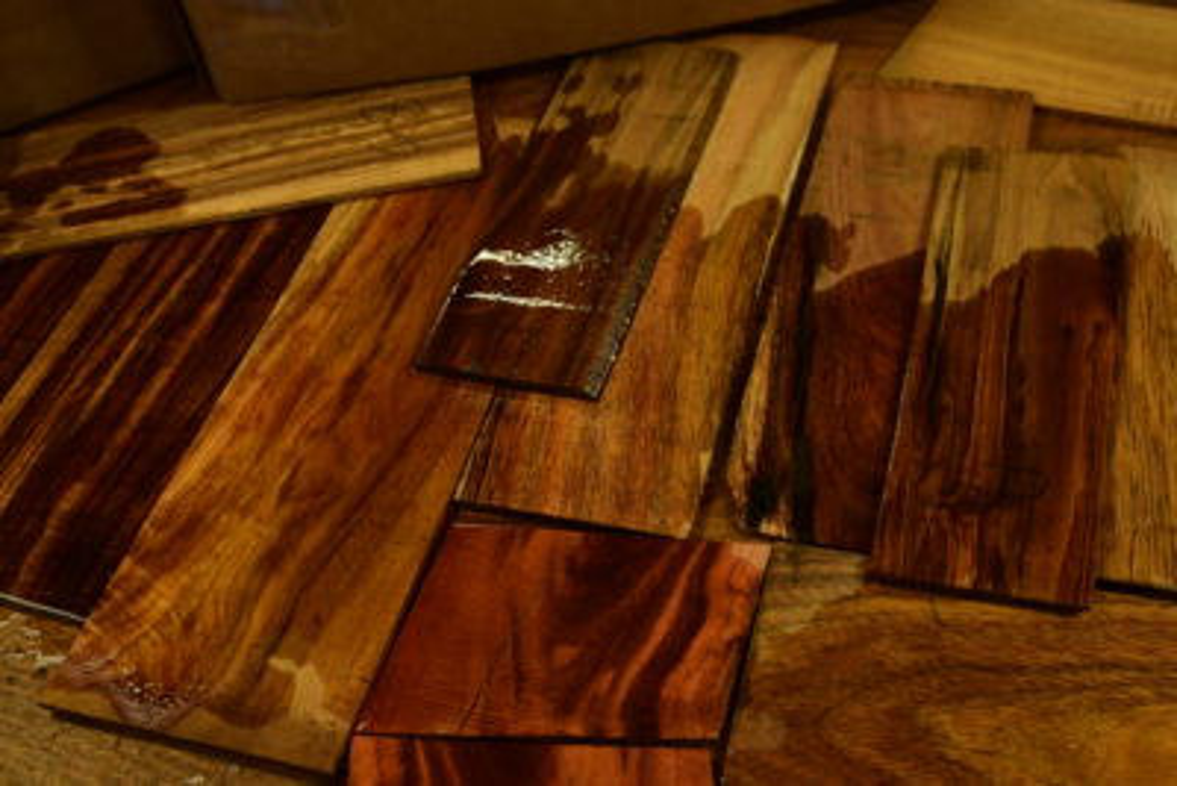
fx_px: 1308
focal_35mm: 40
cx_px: 588
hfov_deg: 48.4
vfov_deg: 33.4
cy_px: 393
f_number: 3.5
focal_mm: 20
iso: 2000
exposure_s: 1/640
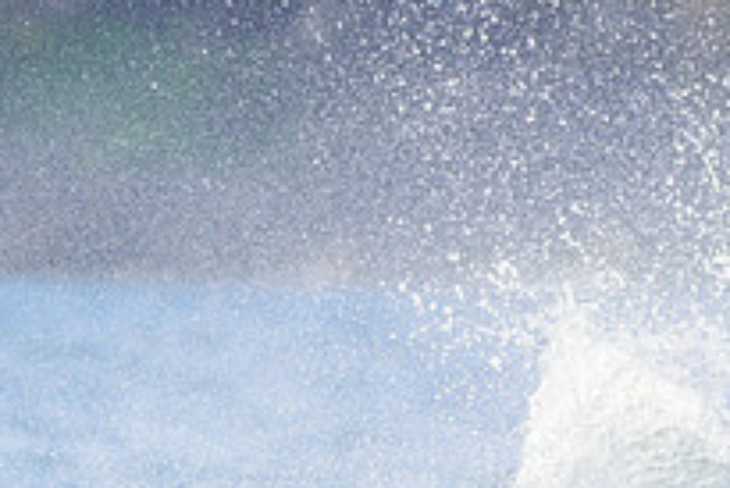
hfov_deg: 1.2
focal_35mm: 1734
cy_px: 516
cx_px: 660
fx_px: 35185
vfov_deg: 0.8
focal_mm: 500
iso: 400
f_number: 5.6
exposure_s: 1/2000
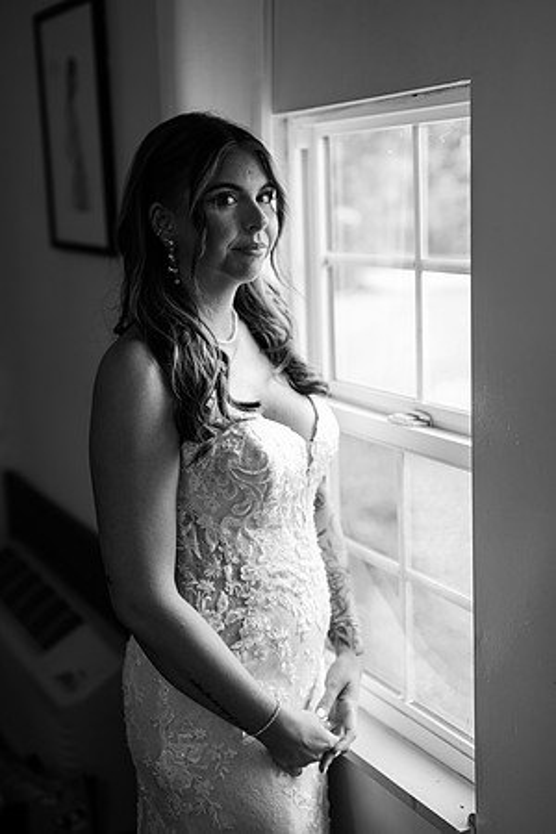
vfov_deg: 39.6
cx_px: 278
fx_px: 1158
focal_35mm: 50
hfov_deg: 27.0
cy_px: 417
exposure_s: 1/250
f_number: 2
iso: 200
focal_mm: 50
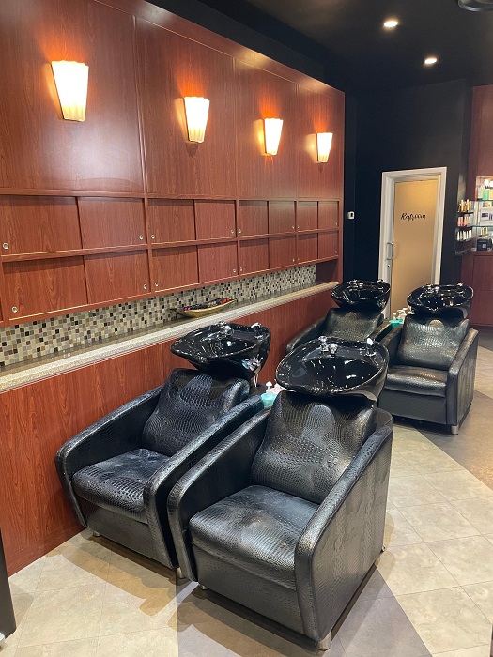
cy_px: 328
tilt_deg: -13.6
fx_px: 494
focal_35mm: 26
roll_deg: +3.0
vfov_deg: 67.3
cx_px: 246
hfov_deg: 53.1
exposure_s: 1/40
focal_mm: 4.2
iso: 320
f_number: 1.6
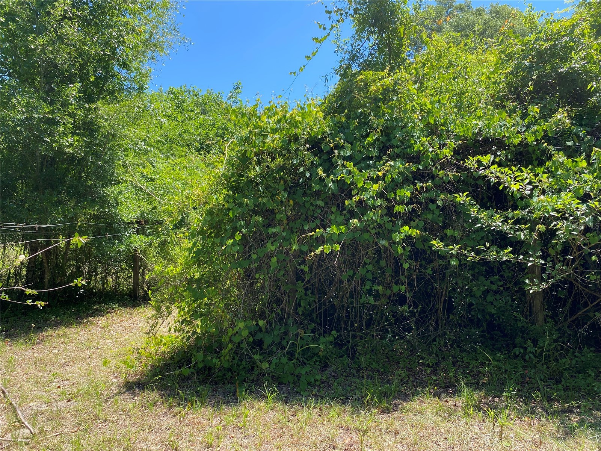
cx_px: 300
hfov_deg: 67.3
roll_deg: +0.9
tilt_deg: +2.8
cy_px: 226
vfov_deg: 53.1
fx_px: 451
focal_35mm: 26
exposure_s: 1/733
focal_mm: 4.25
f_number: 1.8
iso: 32
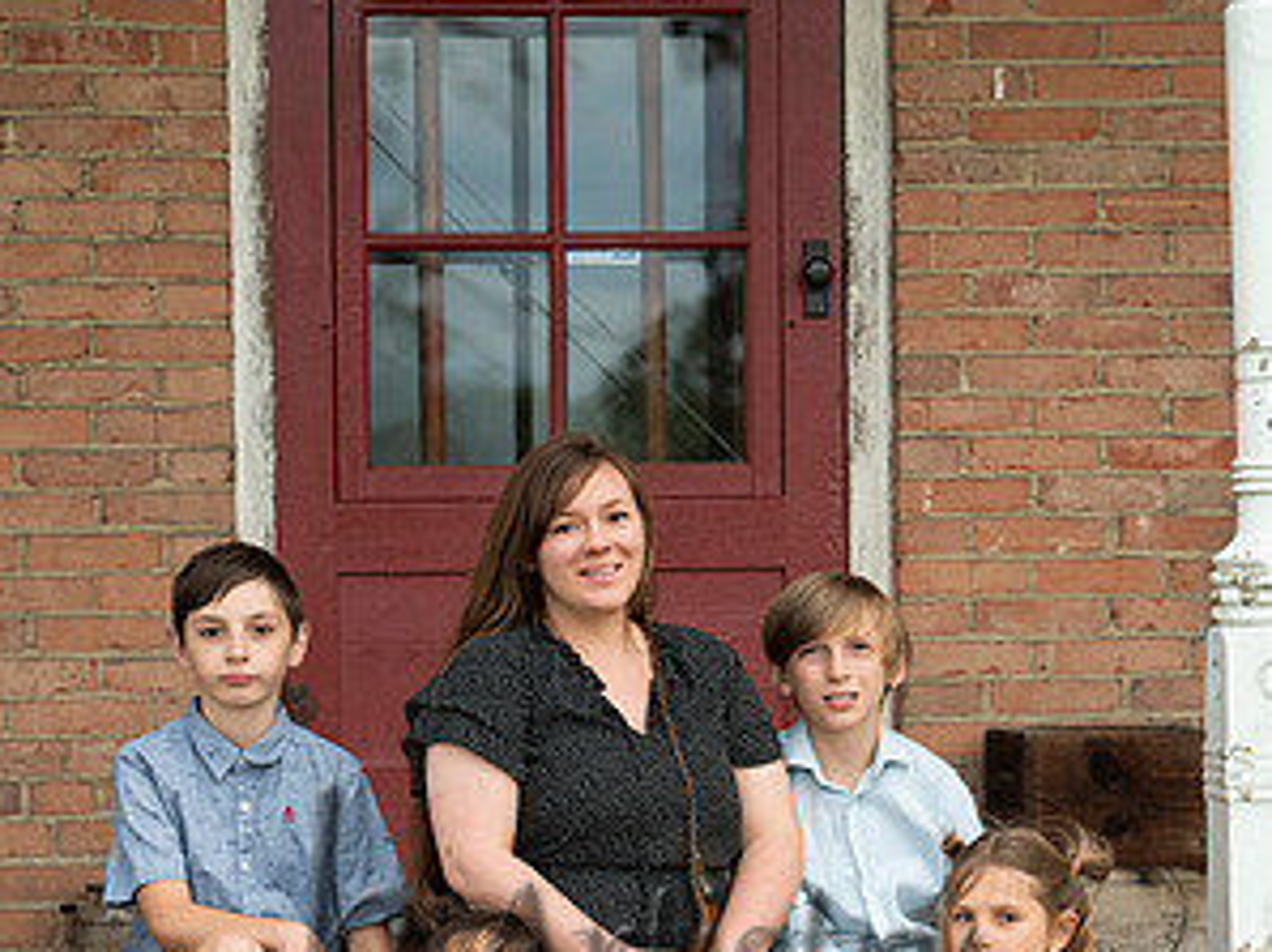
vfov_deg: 6.8
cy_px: 730
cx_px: 636
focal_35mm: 218
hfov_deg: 9.1
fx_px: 8004
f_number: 5.6
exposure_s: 1/125
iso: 320
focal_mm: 150
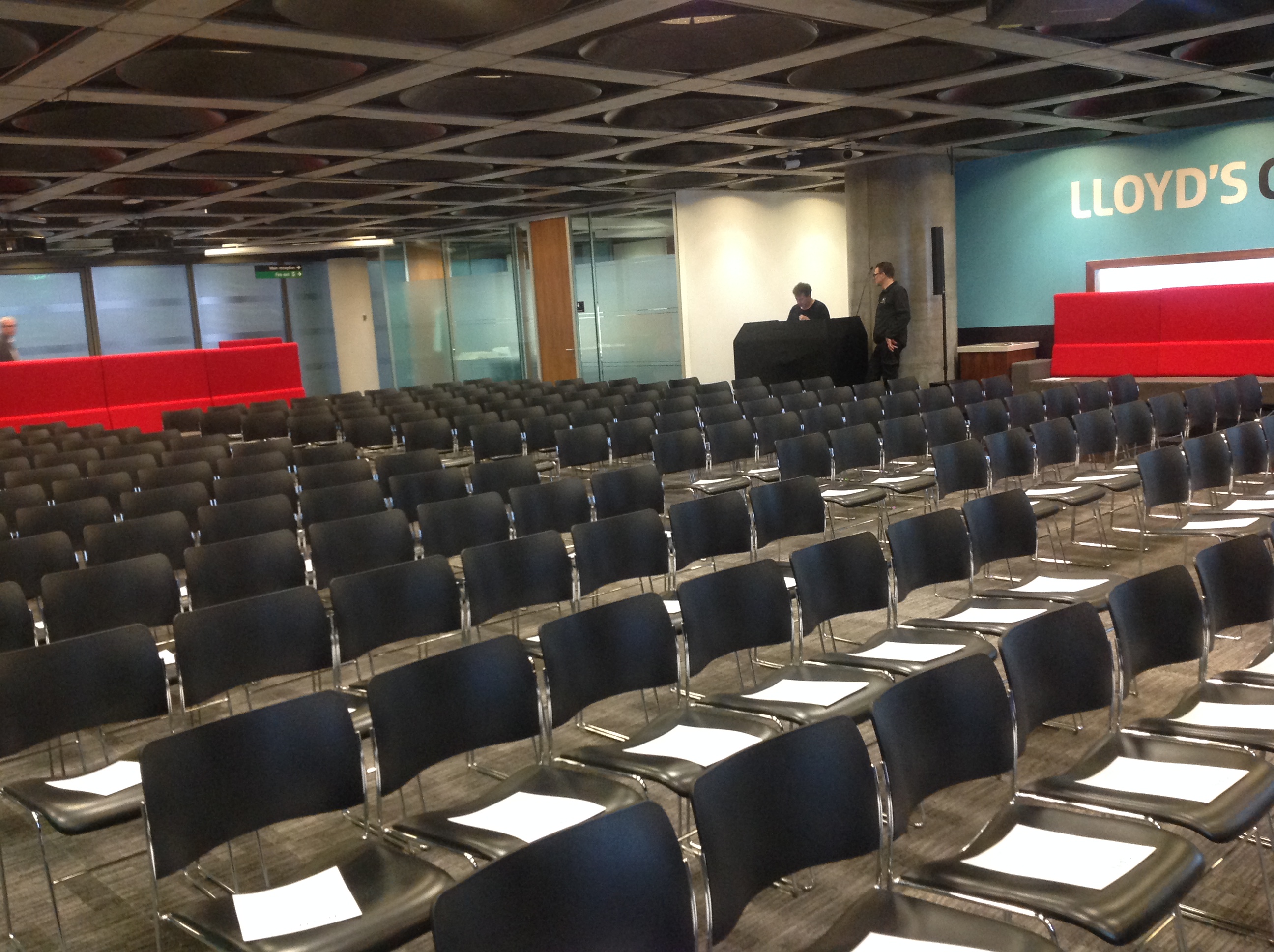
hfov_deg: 52.7
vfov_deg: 40.6
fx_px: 1286
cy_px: 476
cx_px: 637
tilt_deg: -8.8
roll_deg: +2.6
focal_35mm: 35
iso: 250
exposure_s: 1/15
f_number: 2.4
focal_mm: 4.28
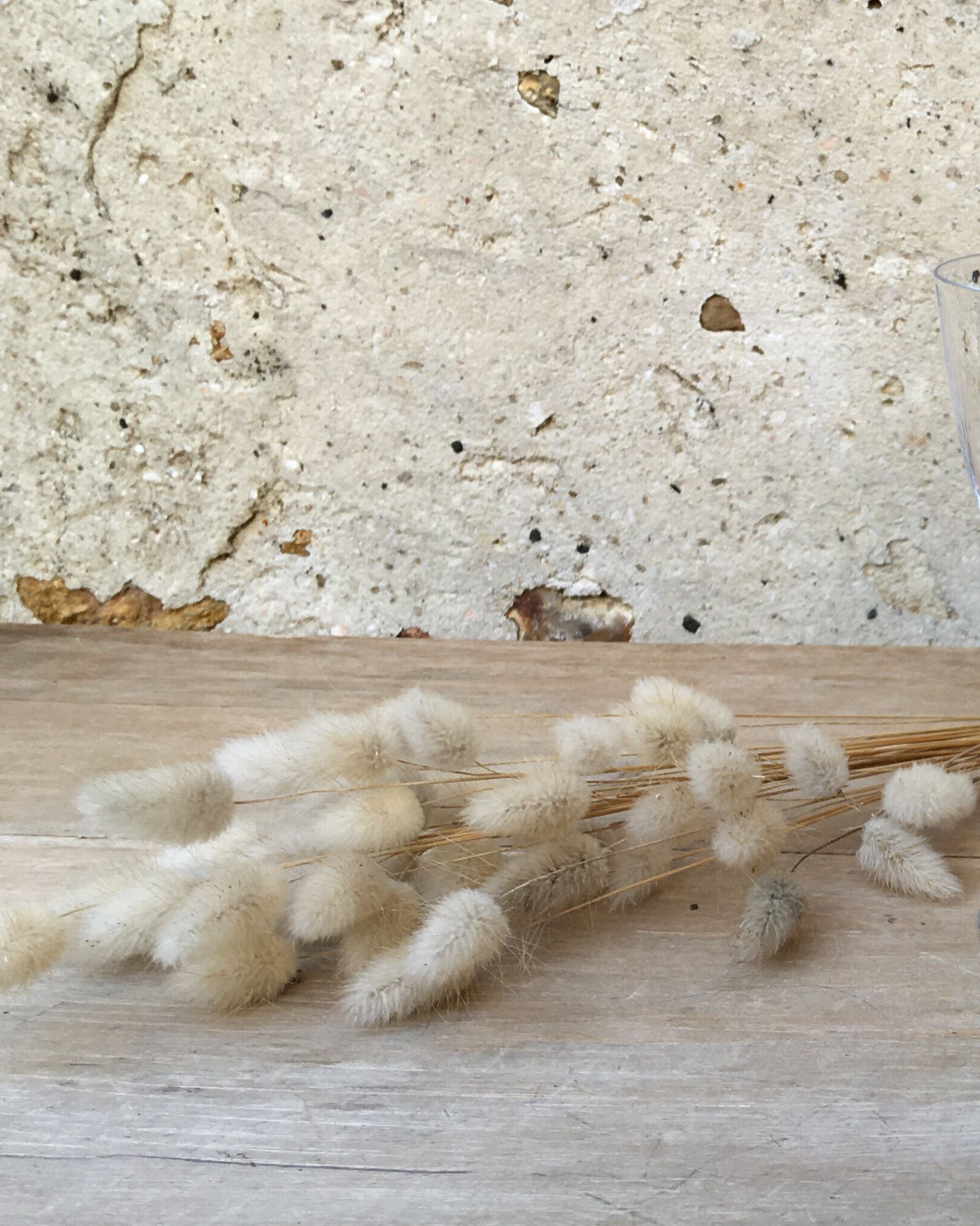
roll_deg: -0.2
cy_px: 581
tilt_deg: -14.3
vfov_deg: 33.6
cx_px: 1180
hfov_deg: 24.5
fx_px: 2031
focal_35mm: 56
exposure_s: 1/109
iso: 25
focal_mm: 4.15
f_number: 2.2
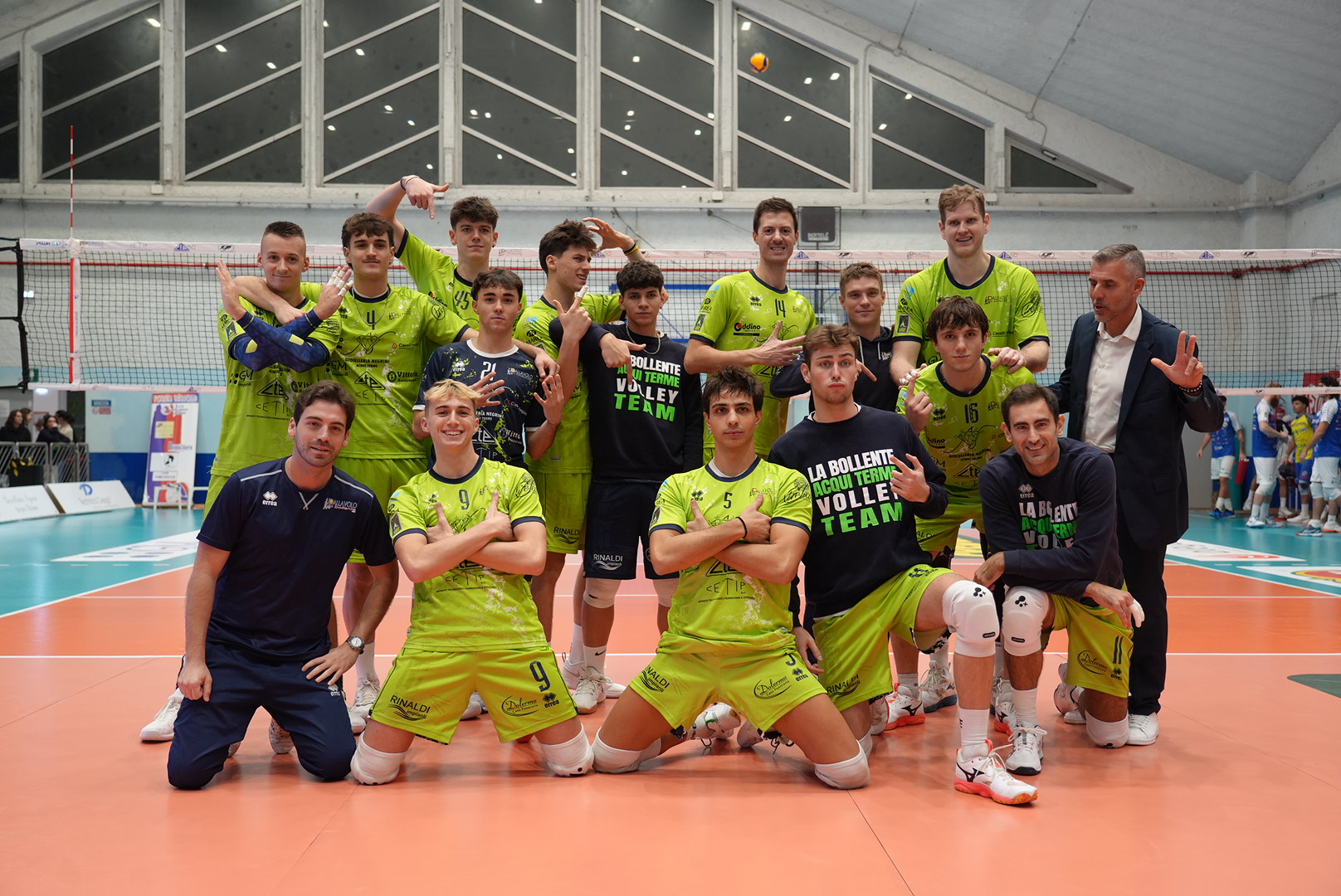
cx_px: 670
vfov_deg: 35.1
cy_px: 448
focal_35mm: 38
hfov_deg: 50.7
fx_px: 1416
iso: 1000
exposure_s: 1/160
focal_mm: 38
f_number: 4
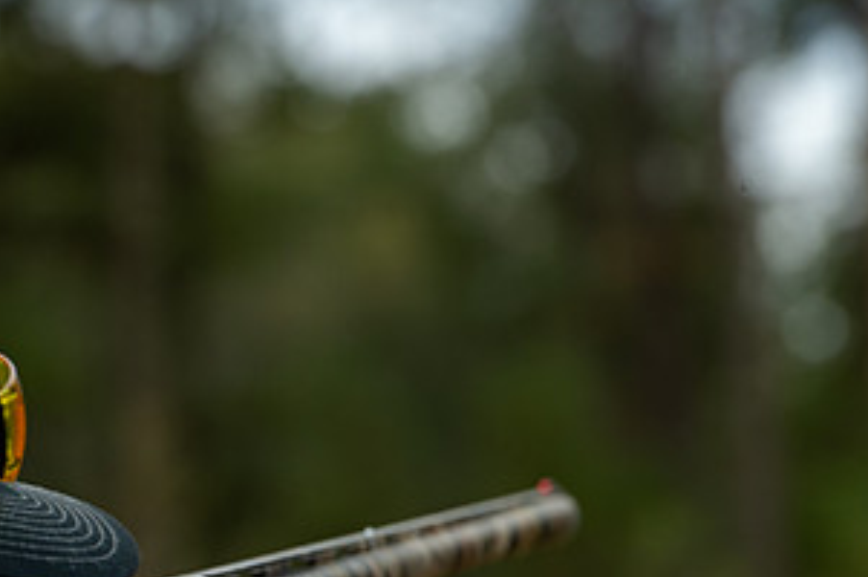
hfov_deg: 5.3
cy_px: 545
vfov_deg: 3.6
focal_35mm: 386
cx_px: 236
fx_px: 9297
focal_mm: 200
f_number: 8
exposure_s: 1/250
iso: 320
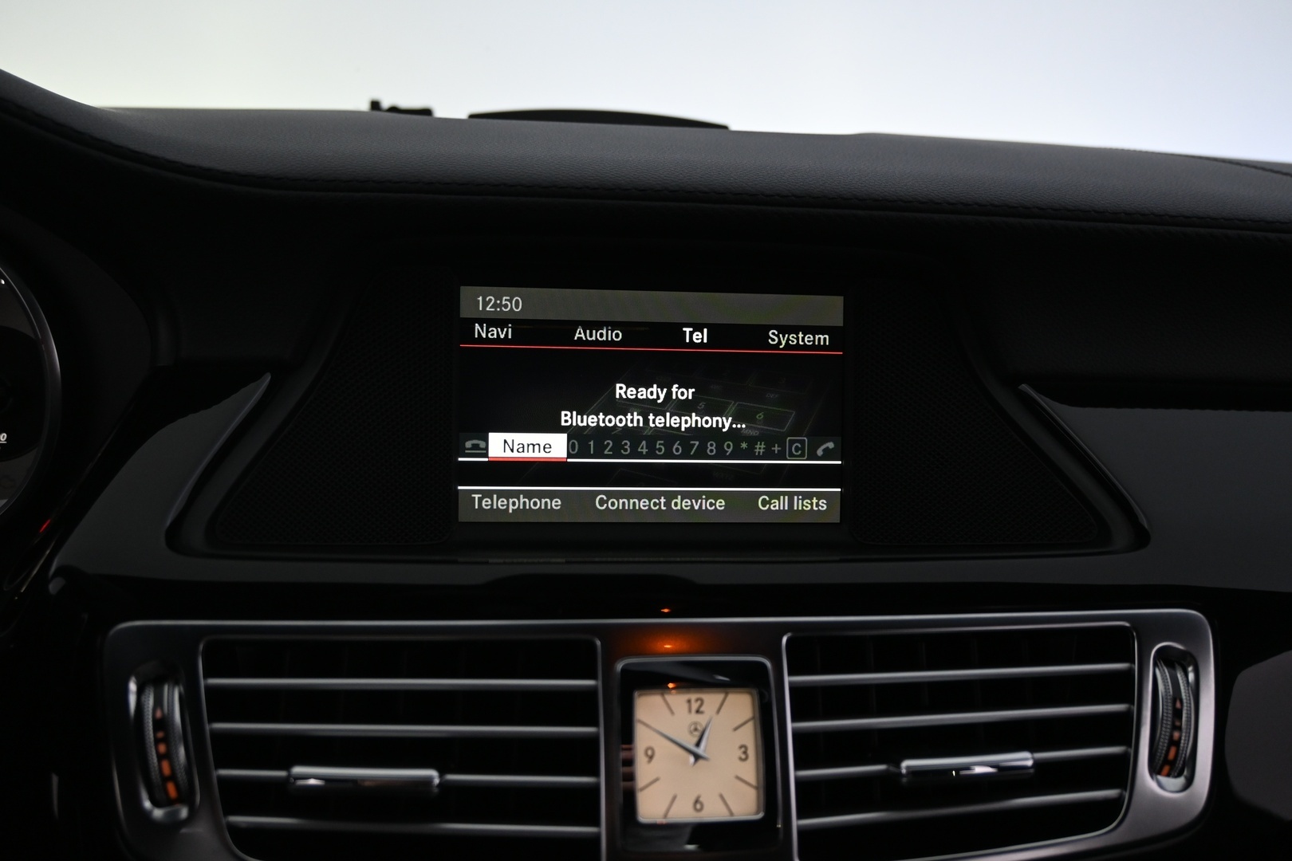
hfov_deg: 59.5
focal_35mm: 32
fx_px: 1130
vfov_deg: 41.7
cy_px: 430
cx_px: 646
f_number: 4
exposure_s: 1/30
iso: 900
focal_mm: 21
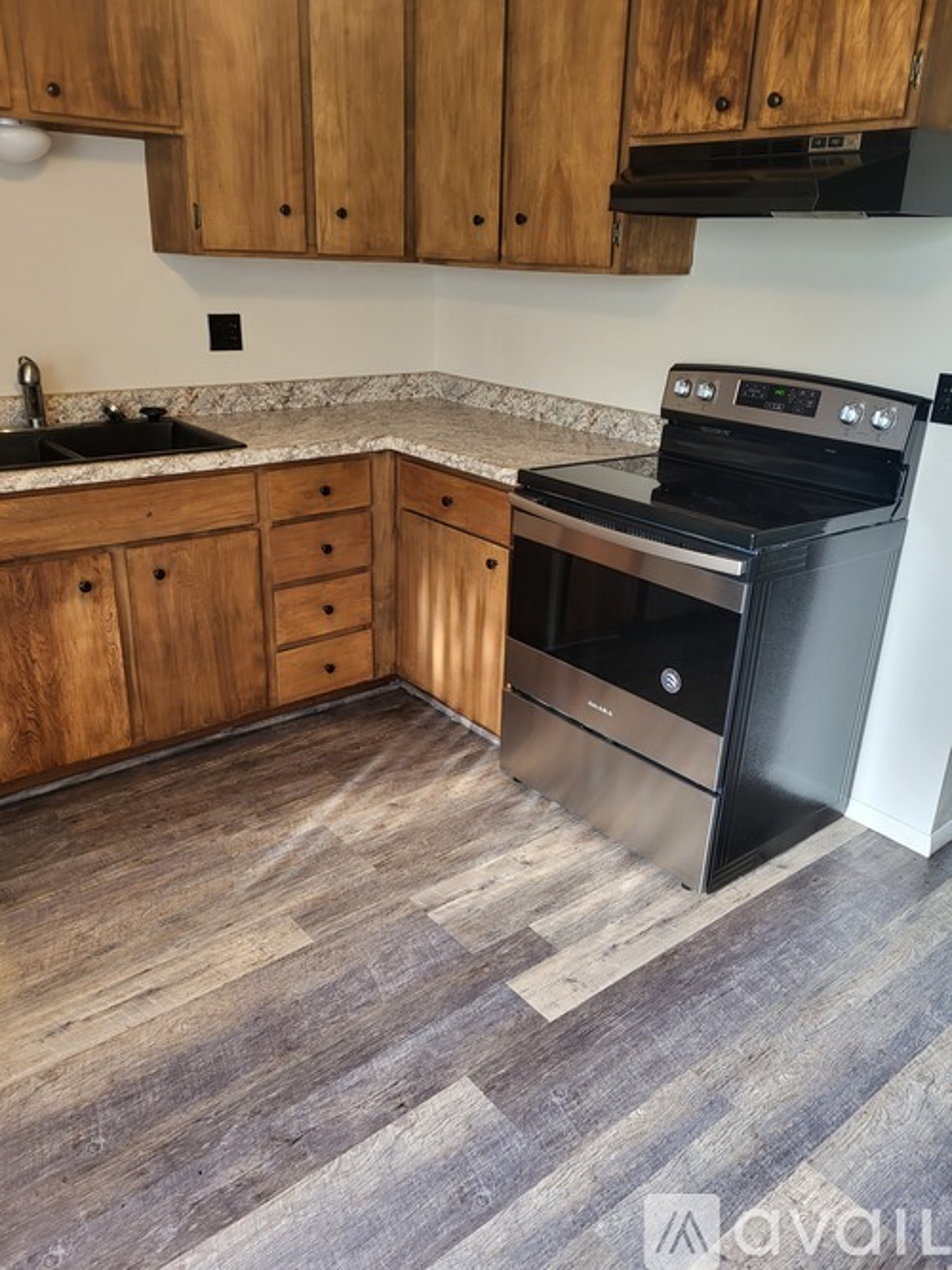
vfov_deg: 67.3
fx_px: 954
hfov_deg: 53.0
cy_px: 635
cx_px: 476
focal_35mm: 26
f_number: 1.8
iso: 250
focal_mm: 5.4
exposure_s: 1/40
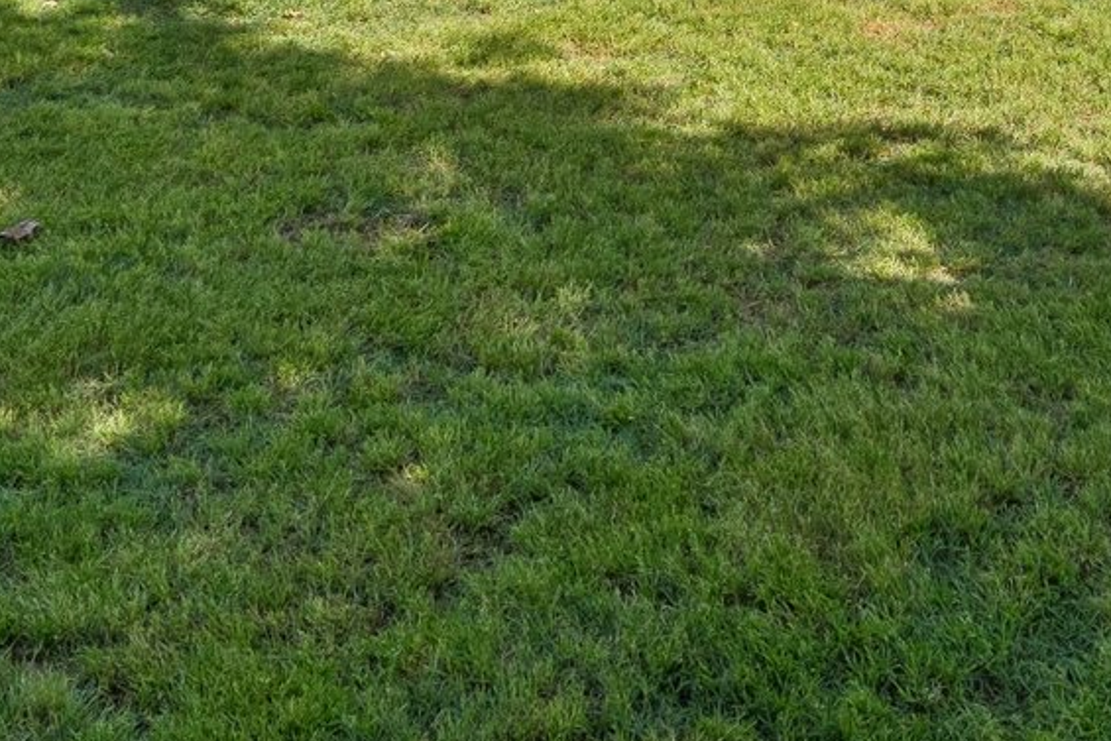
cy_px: -359
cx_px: 680
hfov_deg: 34.3
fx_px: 1790
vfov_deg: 20.2
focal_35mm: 58
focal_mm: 16
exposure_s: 1/400
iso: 200
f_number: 8
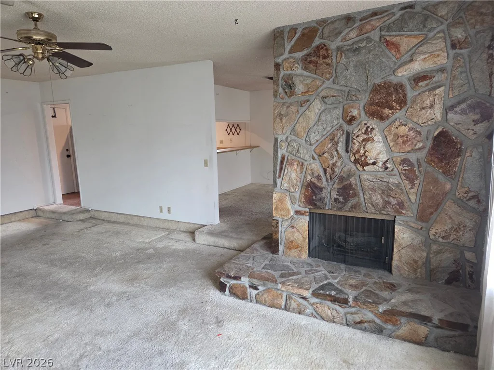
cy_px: 185
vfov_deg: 58.9
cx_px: 247
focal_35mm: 23
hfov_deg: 73.9
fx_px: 328
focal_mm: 5.4
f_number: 1.8
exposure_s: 1/120
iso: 800
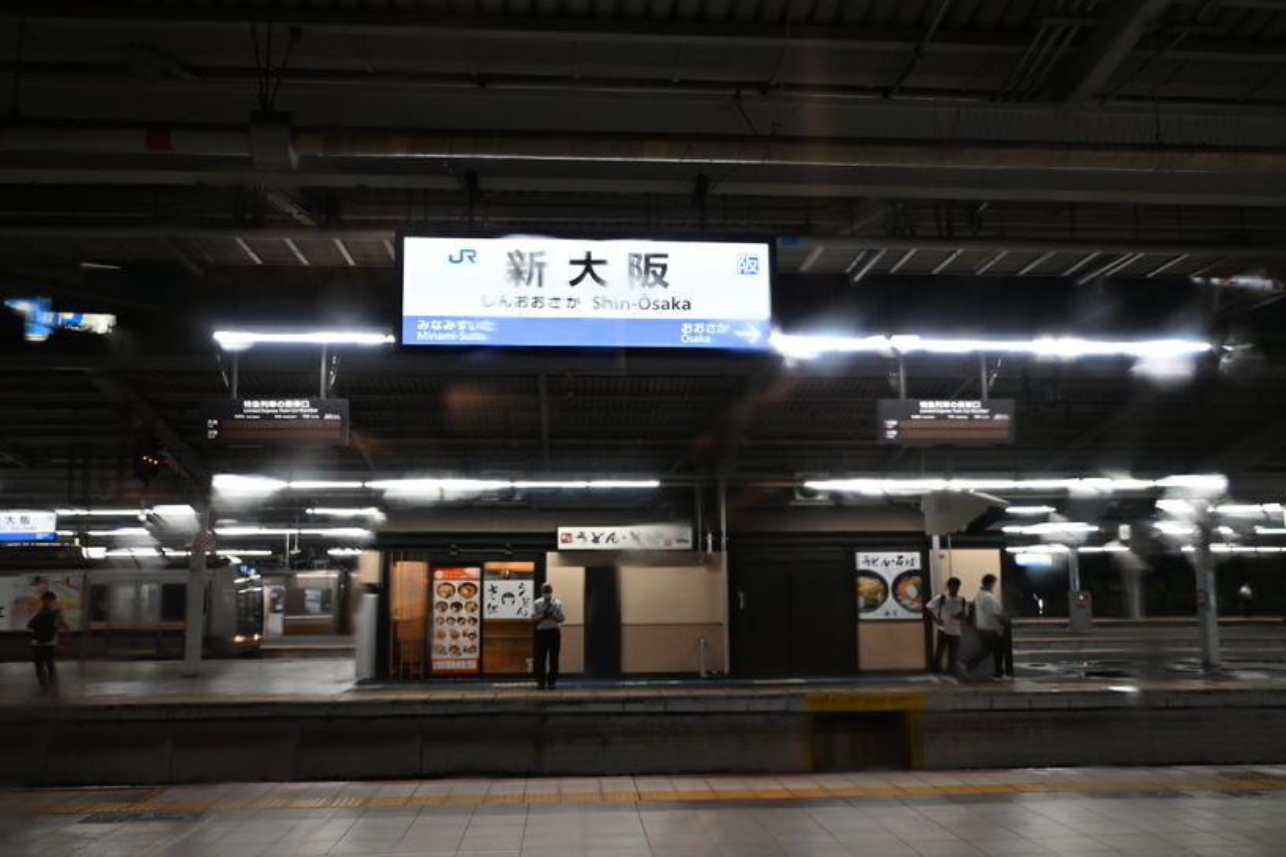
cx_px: 643
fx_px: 1125
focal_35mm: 32
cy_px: 428
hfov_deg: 59.5
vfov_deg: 41.7
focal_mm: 21
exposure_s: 1/125
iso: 900
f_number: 4
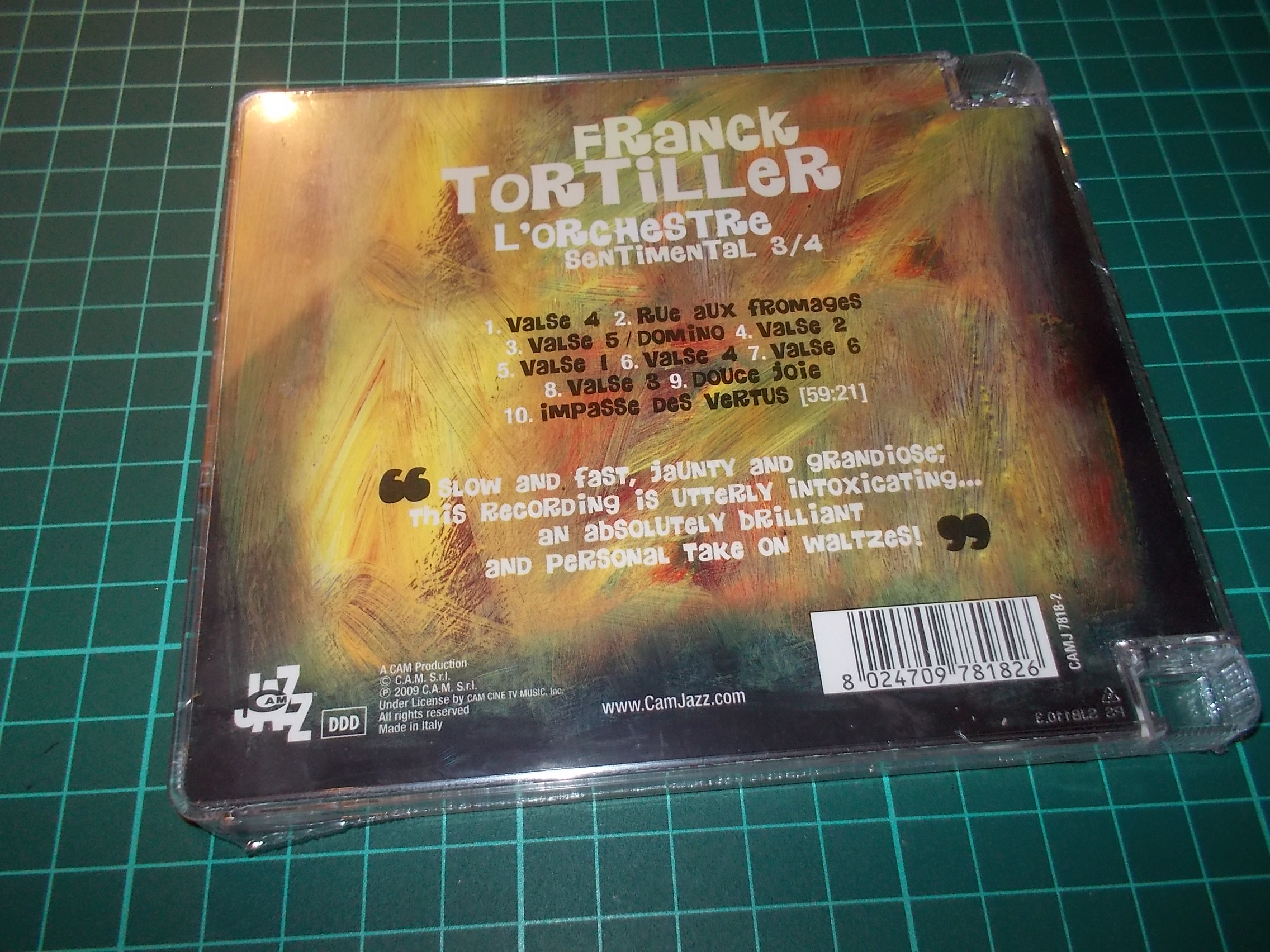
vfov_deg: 48.2
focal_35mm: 29
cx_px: 635
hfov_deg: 61.7
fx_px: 1064
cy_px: 476
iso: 200
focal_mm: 4.1
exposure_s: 1/30
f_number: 3.3
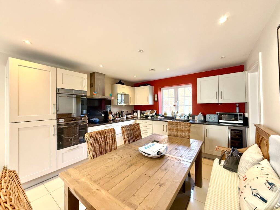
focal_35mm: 14
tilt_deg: +1.0
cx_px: 140
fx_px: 113
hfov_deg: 102.1
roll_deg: +0.8
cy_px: 105
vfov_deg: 85.7
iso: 320
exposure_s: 1/99
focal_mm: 2.22
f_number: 2.2
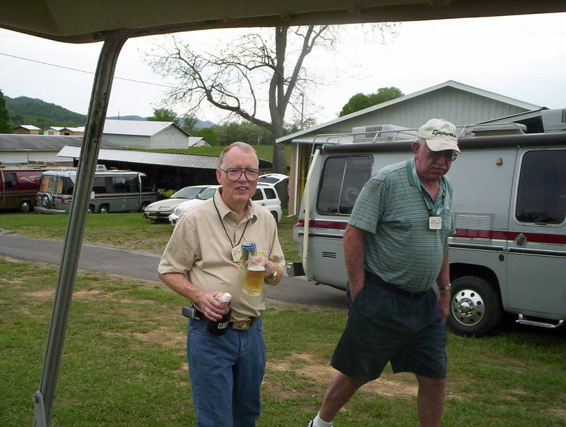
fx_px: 623
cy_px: 214
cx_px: 283
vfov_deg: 37.8
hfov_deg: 48.9
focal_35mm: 38
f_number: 4.5
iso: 100
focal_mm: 4.99
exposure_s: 1/334
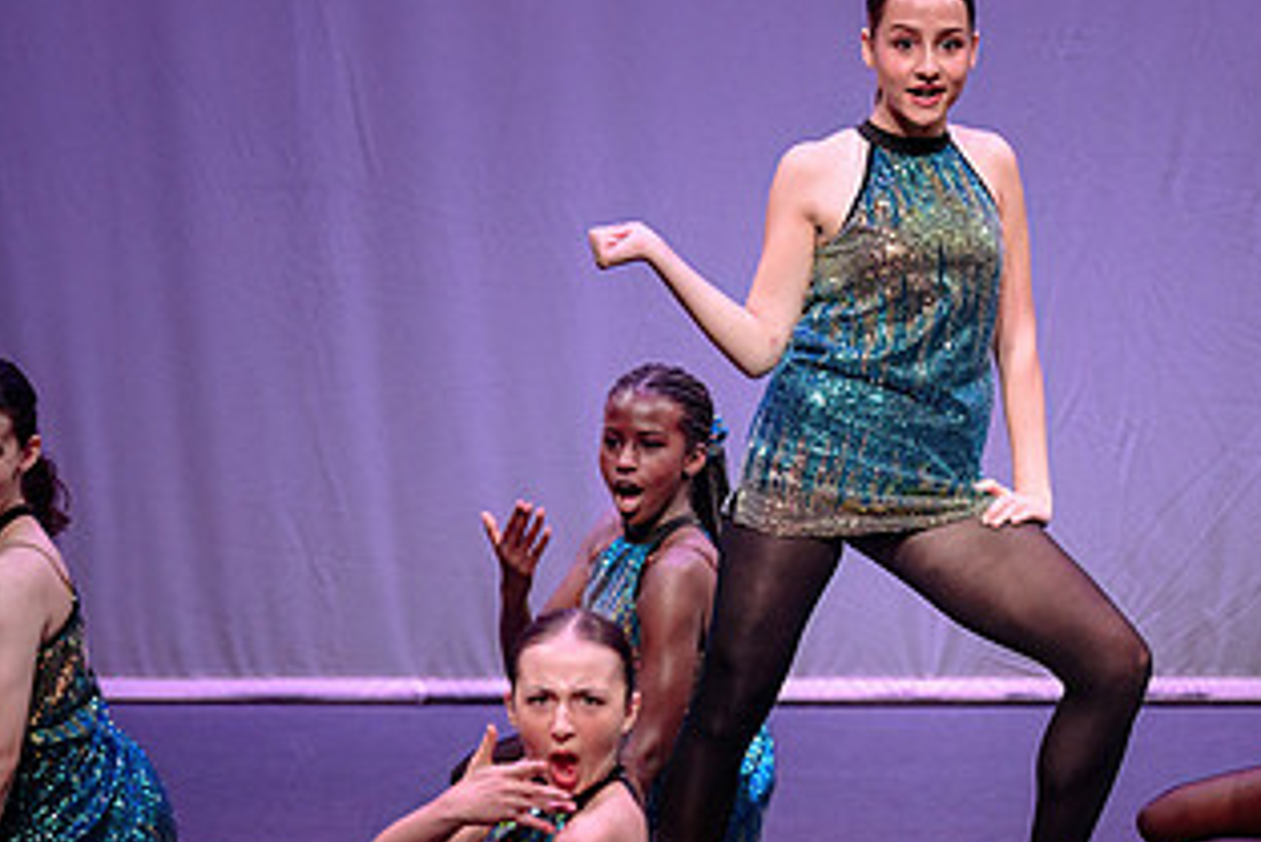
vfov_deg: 3.9
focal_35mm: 354
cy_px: 505
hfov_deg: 5.8
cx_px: 1156
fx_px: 12405
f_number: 2.8
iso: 1600
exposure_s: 1/320
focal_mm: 145
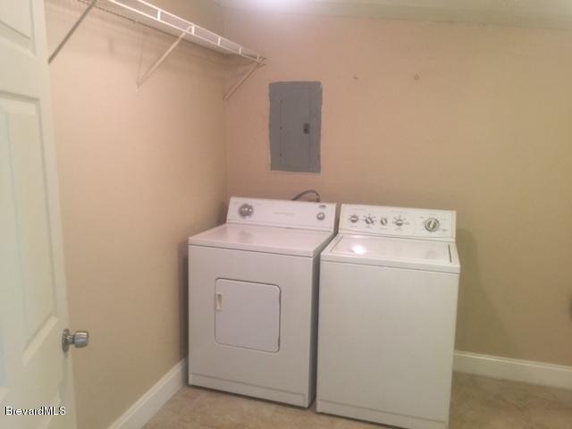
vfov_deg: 48.2
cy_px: 214
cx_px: 286
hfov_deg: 61.7
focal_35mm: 29
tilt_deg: -9.3
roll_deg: -0.6
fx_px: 479
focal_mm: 4.15
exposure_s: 1/15
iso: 64
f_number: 2.2
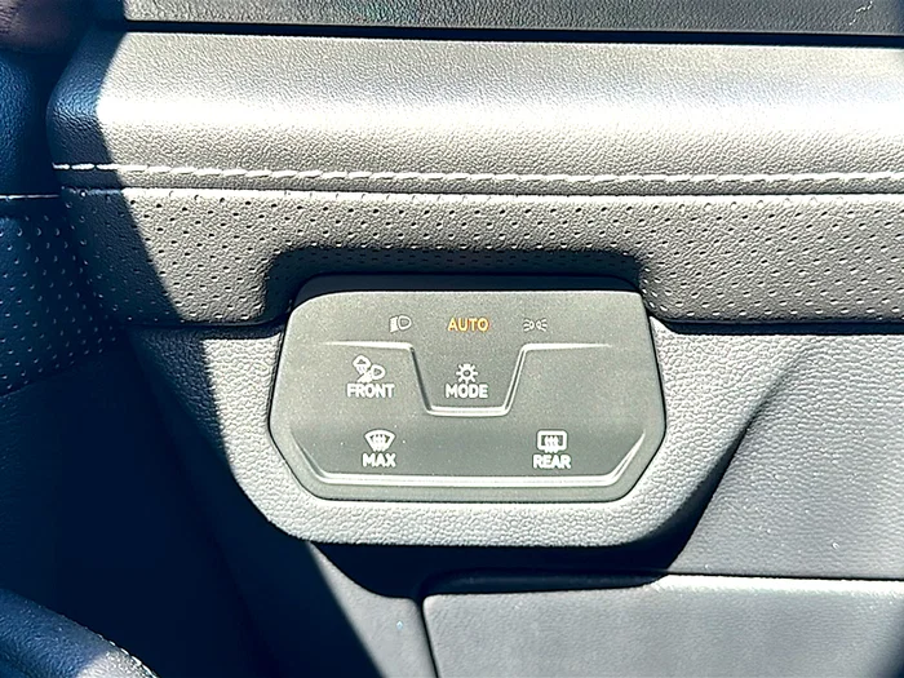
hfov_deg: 50.1
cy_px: 339
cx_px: 452
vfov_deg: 38.7
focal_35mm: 37
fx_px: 966
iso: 50
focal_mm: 6.86
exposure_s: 1/49
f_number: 1.78
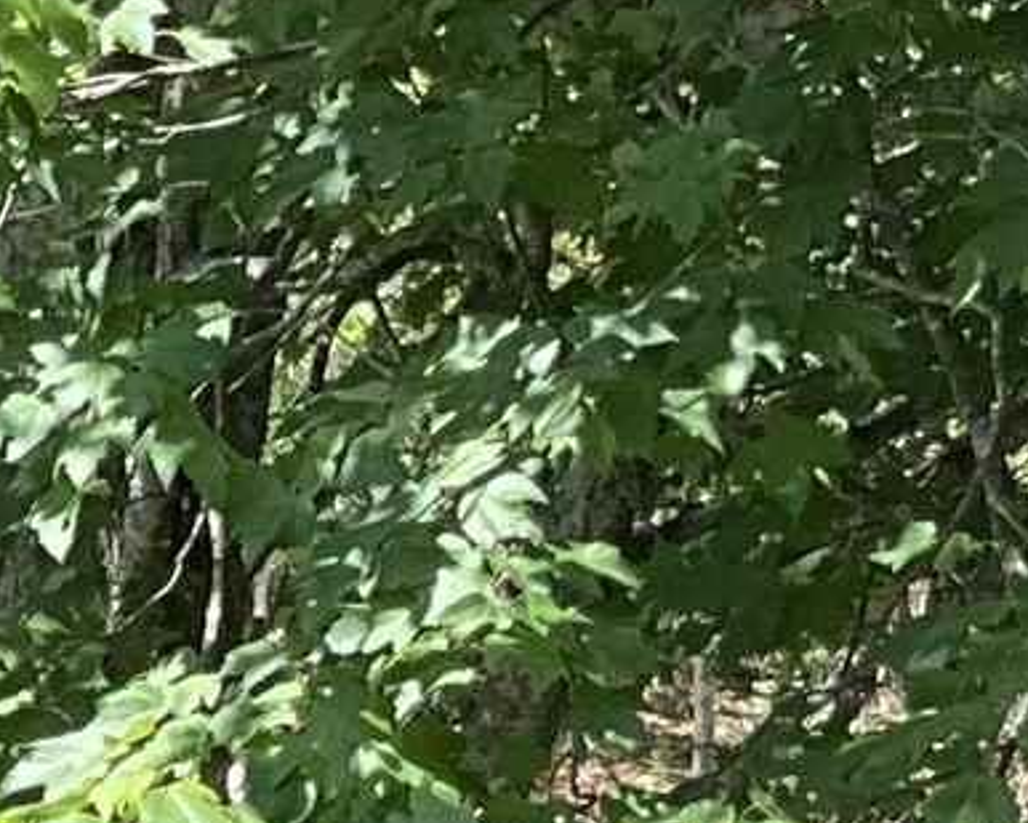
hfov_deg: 7.9
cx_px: -1558
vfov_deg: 6.8
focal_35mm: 225
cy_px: 948
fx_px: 6847
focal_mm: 3
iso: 25
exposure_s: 1/412
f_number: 1.8
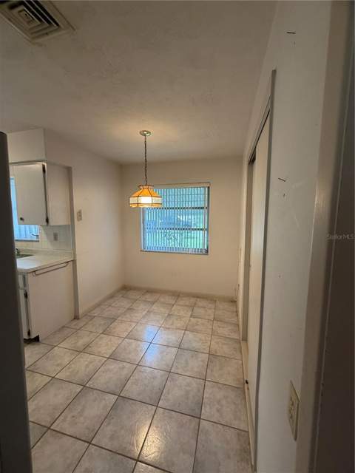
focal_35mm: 14
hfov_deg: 85.7
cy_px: 236
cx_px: 178
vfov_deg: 102.1
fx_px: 191
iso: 250
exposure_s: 1/60
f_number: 2.2
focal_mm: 2.22
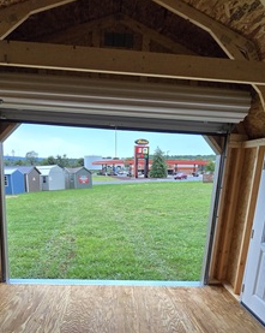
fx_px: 216
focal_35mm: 22
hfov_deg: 62.9
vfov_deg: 73.4
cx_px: 118
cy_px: 215
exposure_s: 1/2000
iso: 200
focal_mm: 2.2
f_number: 2.2
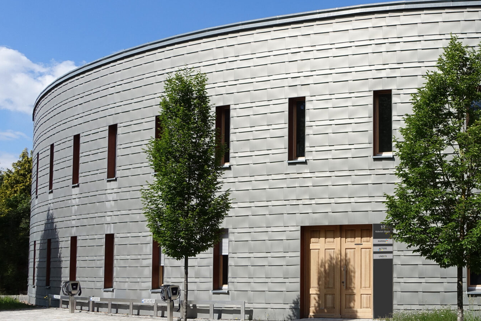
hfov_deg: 40.8
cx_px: 391
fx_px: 615
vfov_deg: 29.2
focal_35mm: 46
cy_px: 154
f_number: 5.6
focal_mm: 8.8
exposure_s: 1/640
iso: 125
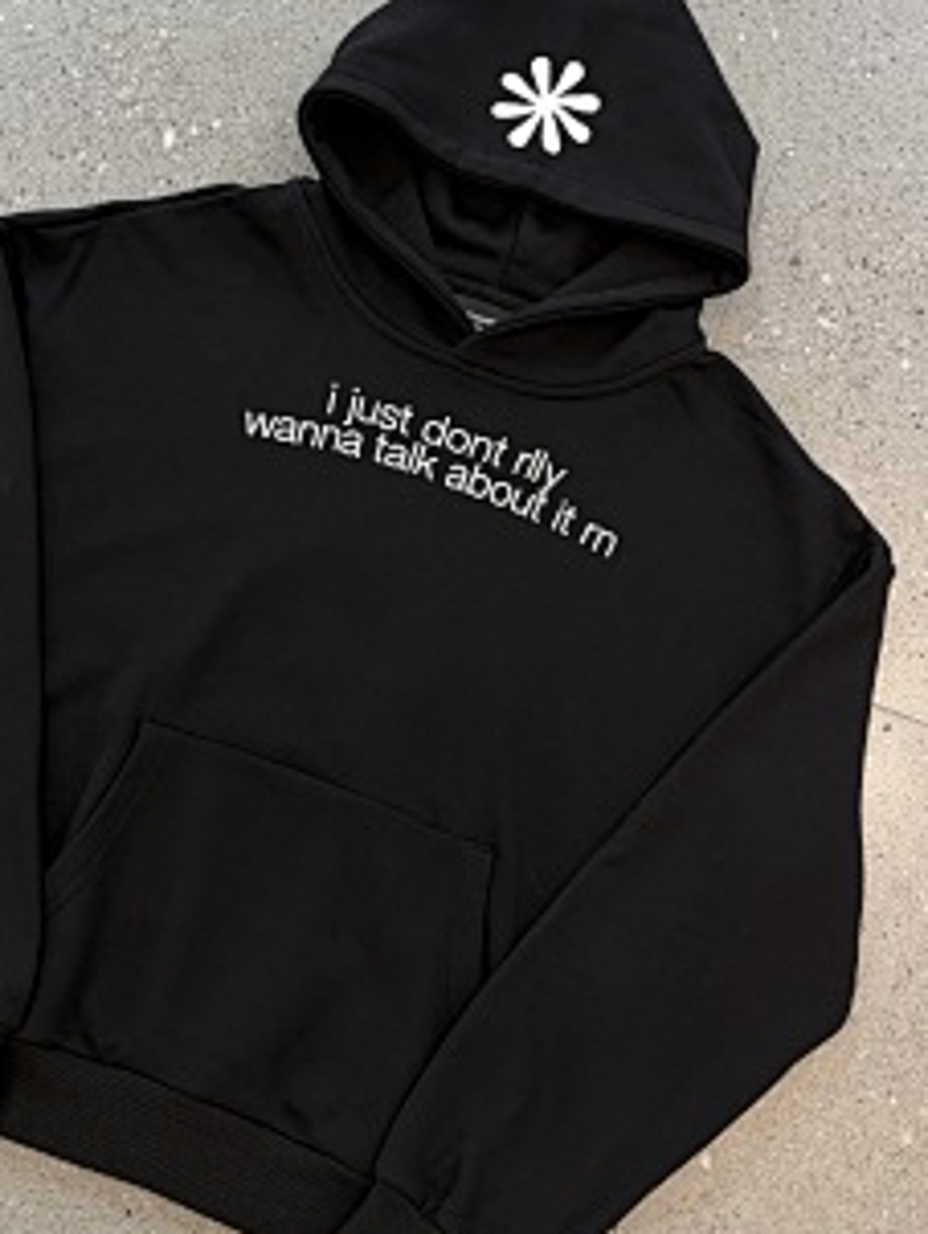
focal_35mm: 43
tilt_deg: -79.1
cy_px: 613
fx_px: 1535
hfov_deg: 33.5
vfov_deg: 43.8
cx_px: 345
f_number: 1.6
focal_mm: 5.96
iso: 64
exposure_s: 1/50
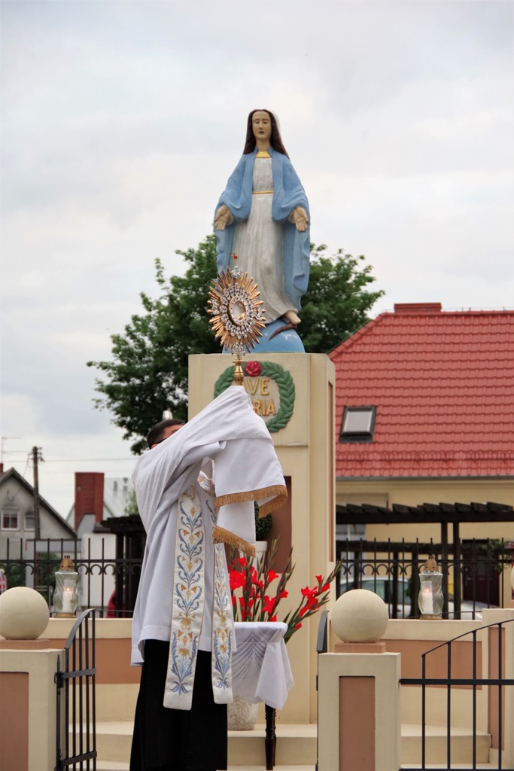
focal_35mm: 90
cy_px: 386
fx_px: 1927
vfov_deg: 22.6
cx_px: 257
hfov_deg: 15.2
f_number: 4.5
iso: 800
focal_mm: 60
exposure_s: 1/250
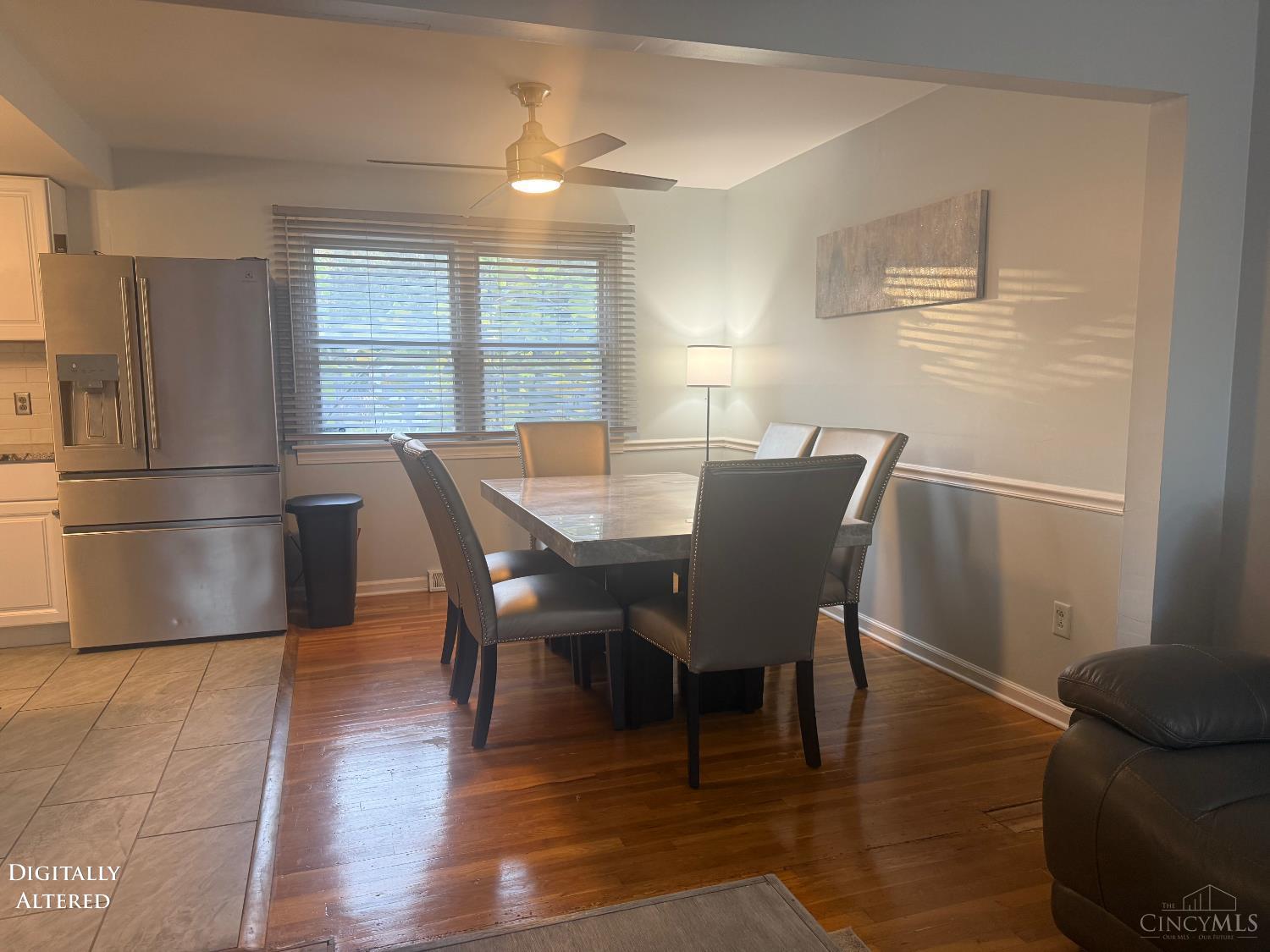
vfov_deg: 56.8
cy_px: 476
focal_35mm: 24
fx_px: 881
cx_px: 635
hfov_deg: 71.6
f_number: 1.78
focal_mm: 6.76
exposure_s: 1/60
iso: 160
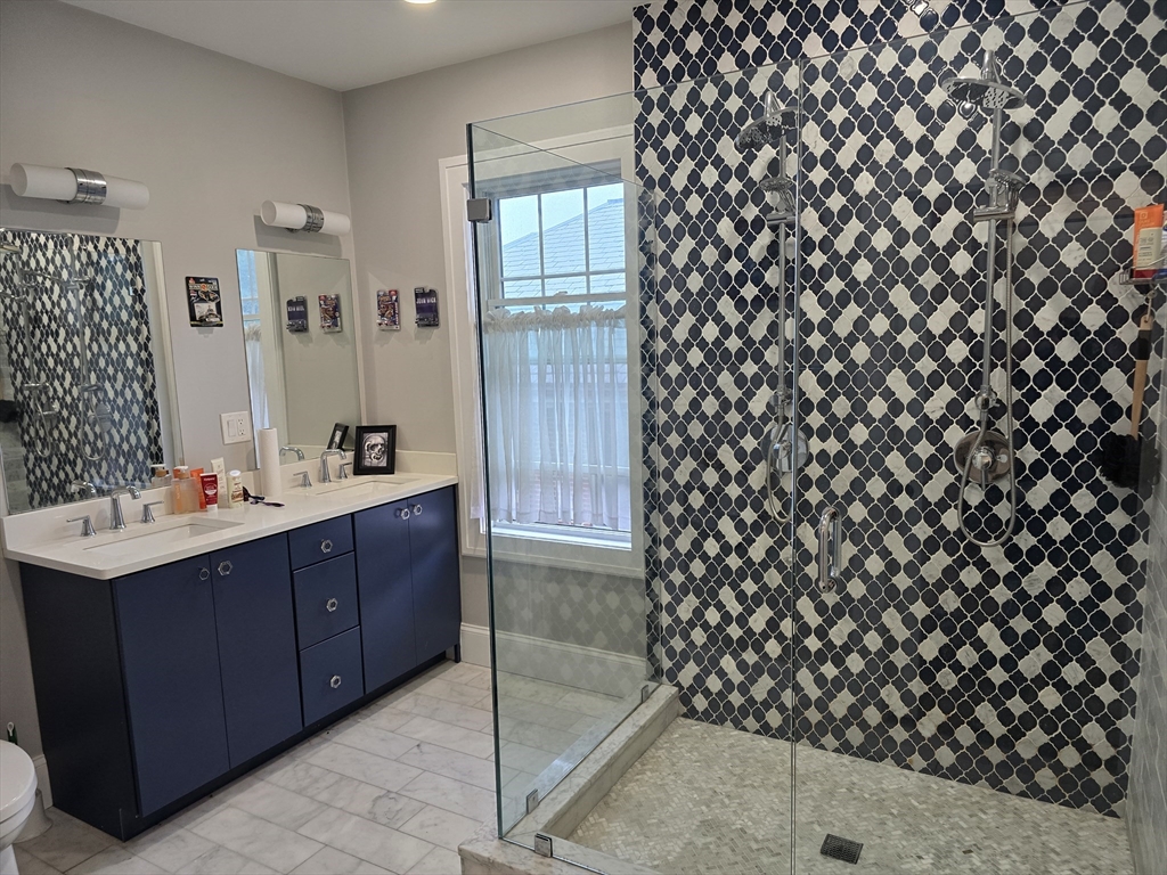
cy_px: 438
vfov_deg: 58.9
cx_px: 584
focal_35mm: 23
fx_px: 775
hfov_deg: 73.9
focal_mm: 6.3
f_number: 1.7
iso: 160
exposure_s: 1/120
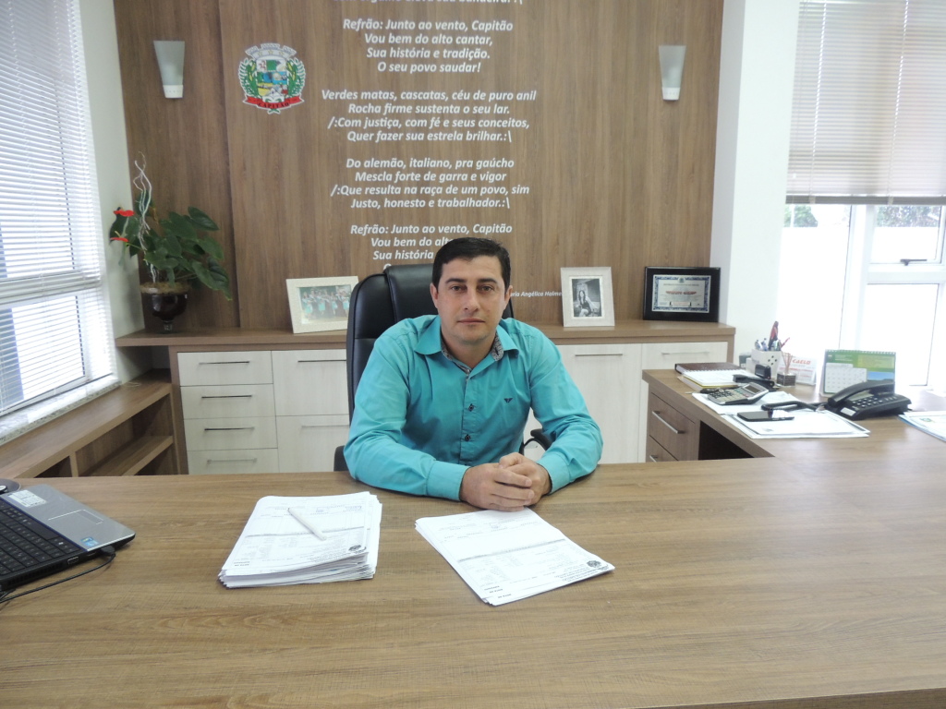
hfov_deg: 71.6
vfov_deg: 56.8
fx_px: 656
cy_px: 354
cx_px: 473
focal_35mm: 24
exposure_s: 1/30
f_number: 3
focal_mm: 4.3
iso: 360
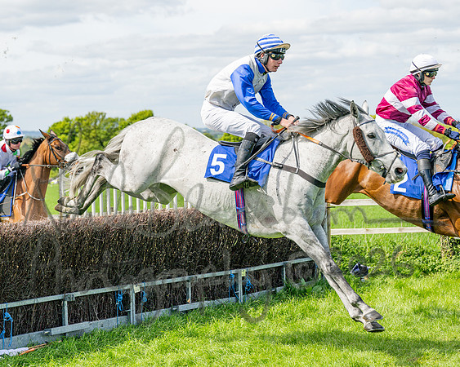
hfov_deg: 19.3
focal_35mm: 99
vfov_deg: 15.5
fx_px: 1352
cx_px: 167
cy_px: 192
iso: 400
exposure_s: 1/3200
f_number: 4
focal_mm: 71
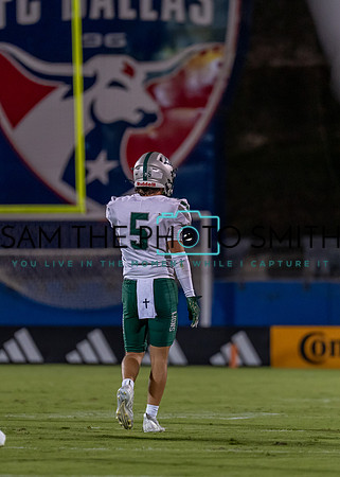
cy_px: 268
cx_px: 162
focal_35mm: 335
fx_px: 4532
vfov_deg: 6.0
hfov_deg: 4.3
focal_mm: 200
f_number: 2.8
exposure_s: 1/1600
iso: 2000
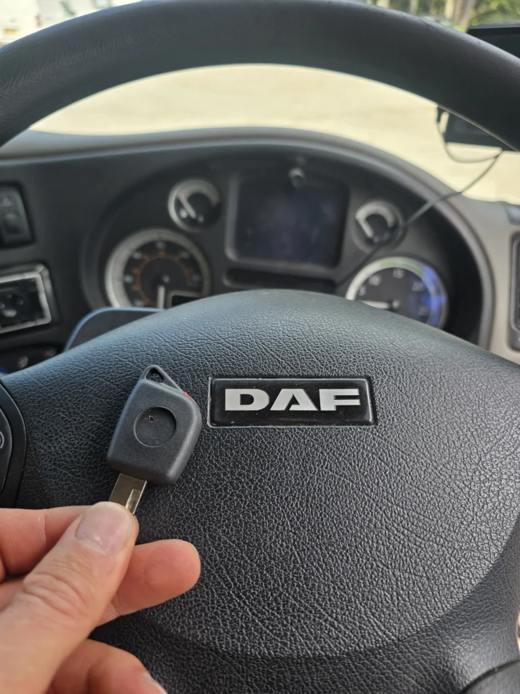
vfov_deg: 73.9
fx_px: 461
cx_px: 260
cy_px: 347
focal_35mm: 23
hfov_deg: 58.9
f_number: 1.7
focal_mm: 6.3
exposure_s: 1/180
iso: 20
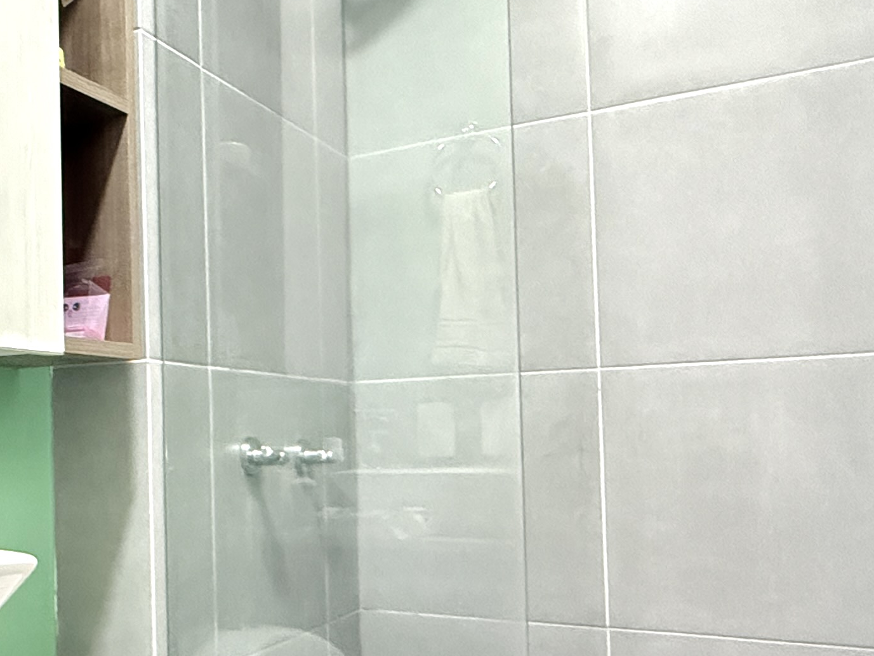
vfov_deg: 34.9
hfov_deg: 41.4
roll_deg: +1.2
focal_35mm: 41
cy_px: 422
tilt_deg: +1.3
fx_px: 1035
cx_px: 58
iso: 1000
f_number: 2.2
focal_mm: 2.22
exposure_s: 1/40
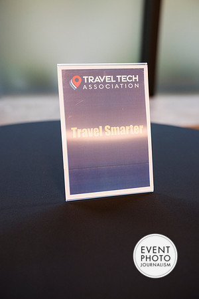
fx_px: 340
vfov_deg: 47.4
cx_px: 100
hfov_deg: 32.6
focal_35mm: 41
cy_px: 150
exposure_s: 1/200
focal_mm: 41
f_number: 3.2
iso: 1100
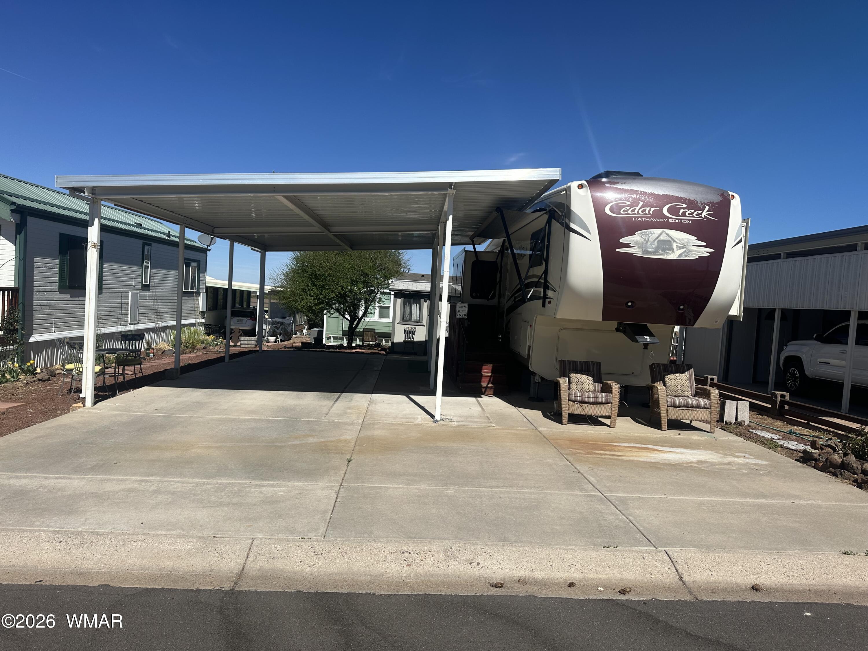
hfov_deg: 71.6
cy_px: 326
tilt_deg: -3.2
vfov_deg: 56.8
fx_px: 602
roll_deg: -3.5
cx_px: 434
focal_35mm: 24
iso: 80
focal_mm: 6.86
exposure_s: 1/6211
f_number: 1.78
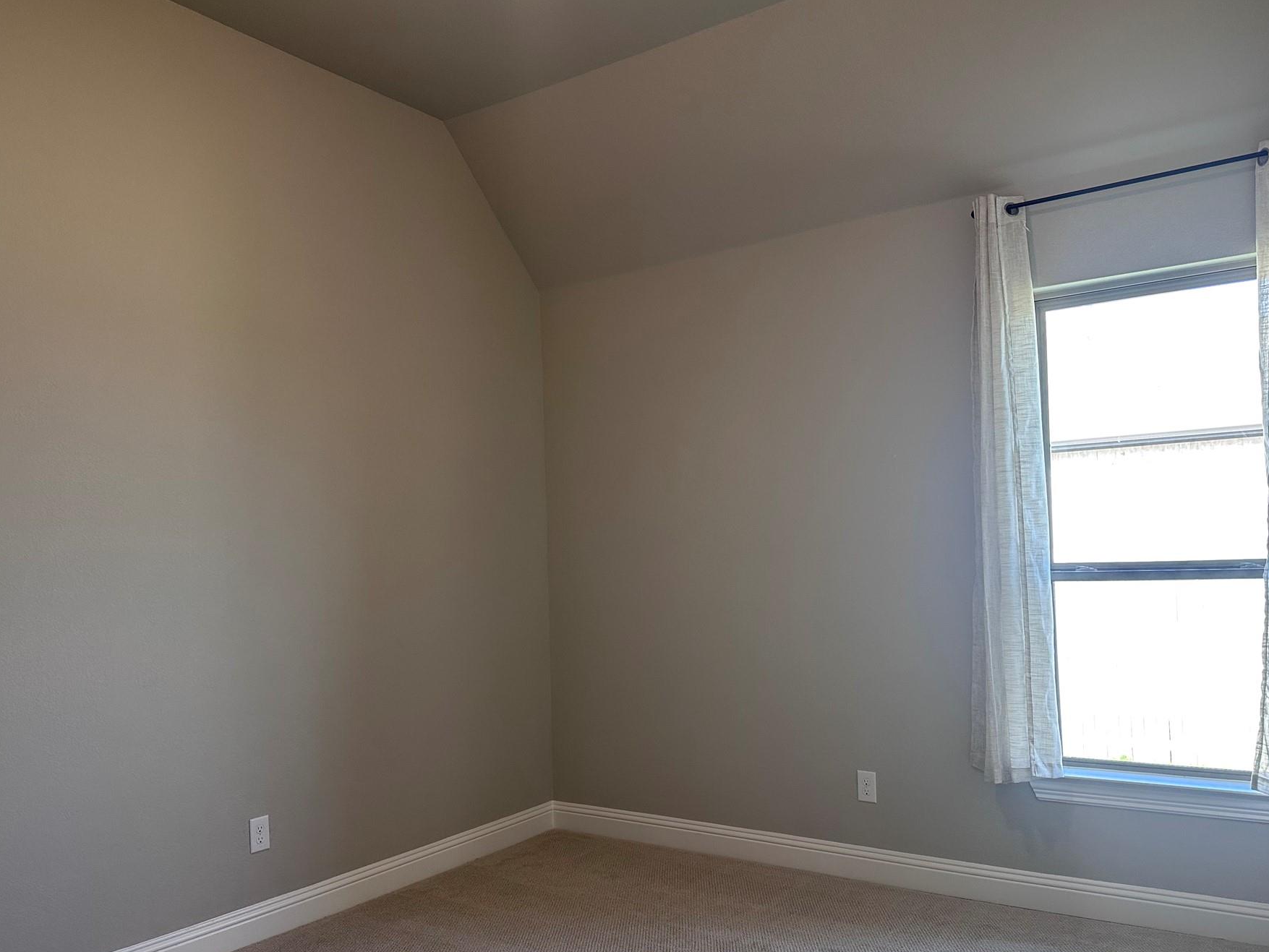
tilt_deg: +1.1
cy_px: 530
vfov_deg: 49.7
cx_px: 643
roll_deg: +1.2
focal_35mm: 28
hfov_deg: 63.4
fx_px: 1027
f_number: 1.78
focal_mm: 6.86
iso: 160
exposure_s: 1/120
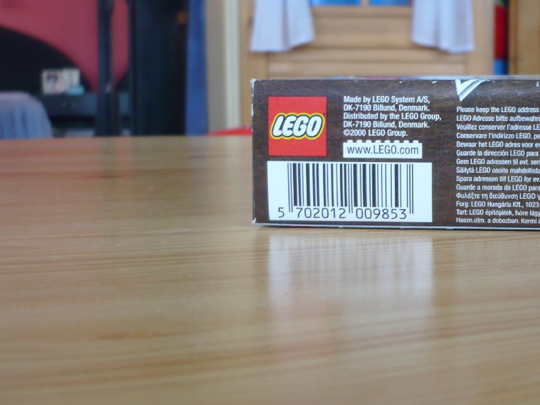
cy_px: 165
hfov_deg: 32.2
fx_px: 920
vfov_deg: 24.8
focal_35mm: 59
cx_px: 391
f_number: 2.8
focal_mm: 5.8
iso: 100
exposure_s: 1/30
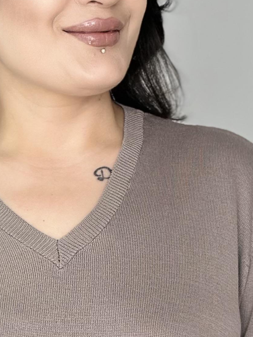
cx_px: 84
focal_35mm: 175
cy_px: 313
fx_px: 1706
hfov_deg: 8.5
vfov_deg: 11.2
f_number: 1.78
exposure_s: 1/262
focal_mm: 6.86
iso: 80
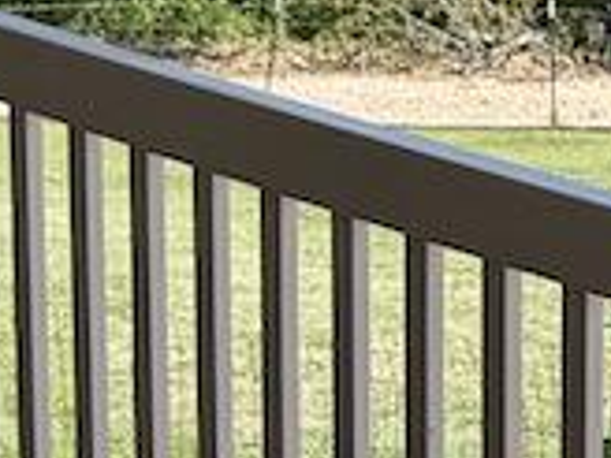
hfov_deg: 9.7
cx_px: 1319
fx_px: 3301
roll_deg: -1.6
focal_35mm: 187
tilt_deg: -8.9
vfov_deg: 7.8
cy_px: -168
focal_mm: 6.76
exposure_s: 1/2169
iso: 80
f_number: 1.78
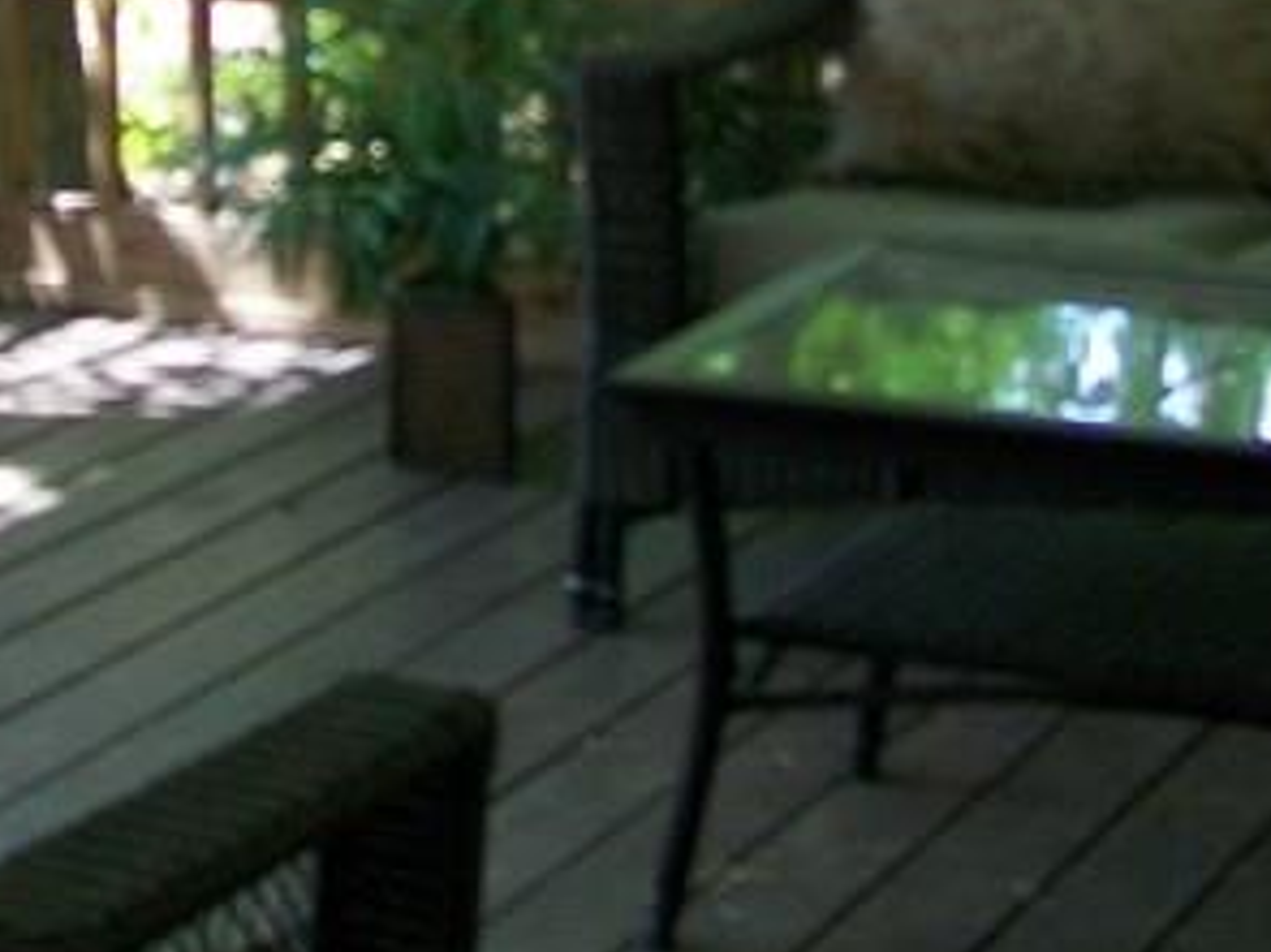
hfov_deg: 15.7
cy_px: -336
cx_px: 375
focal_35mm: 125
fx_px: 4588
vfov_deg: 11.5
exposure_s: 1/60
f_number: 2.7
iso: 64
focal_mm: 6
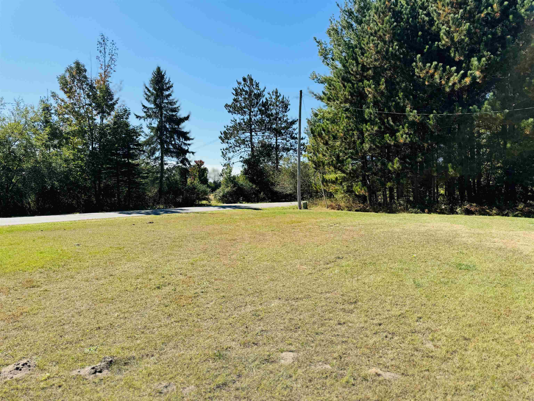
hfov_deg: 71.6
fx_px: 370
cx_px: 267
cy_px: 200
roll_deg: +0.2
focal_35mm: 24
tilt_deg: -3.2
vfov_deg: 56.8
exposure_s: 1/3096
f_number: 1.78
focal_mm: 6.76
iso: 80
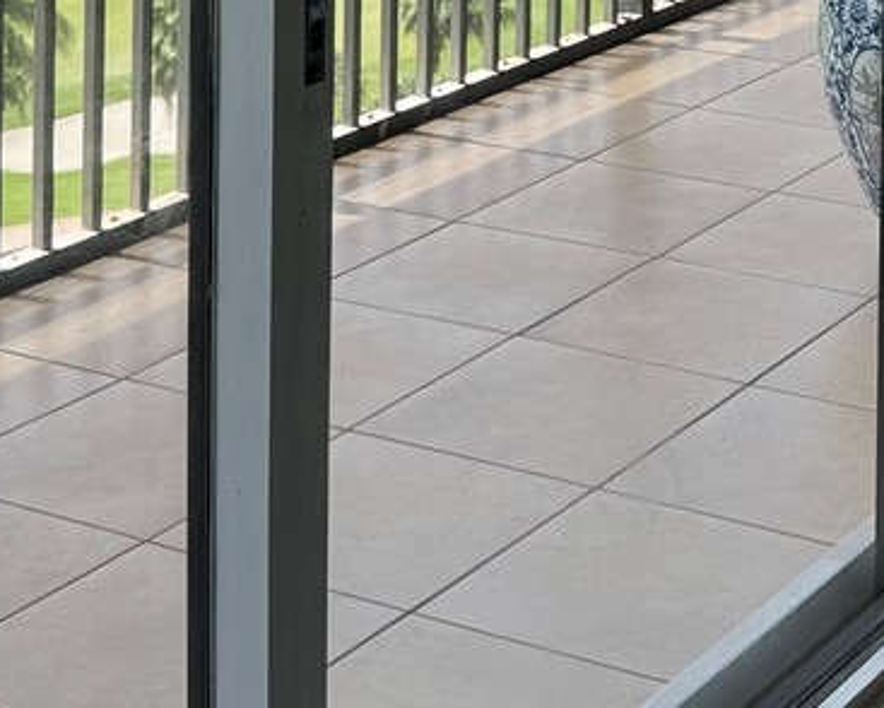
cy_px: -467
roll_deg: -1.4
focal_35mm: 102
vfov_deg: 13.8
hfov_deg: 18.4
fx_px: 2670
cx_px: 819
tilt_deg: -4.8
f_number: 1.78
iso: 80
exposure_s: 1/938
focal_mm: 6.76
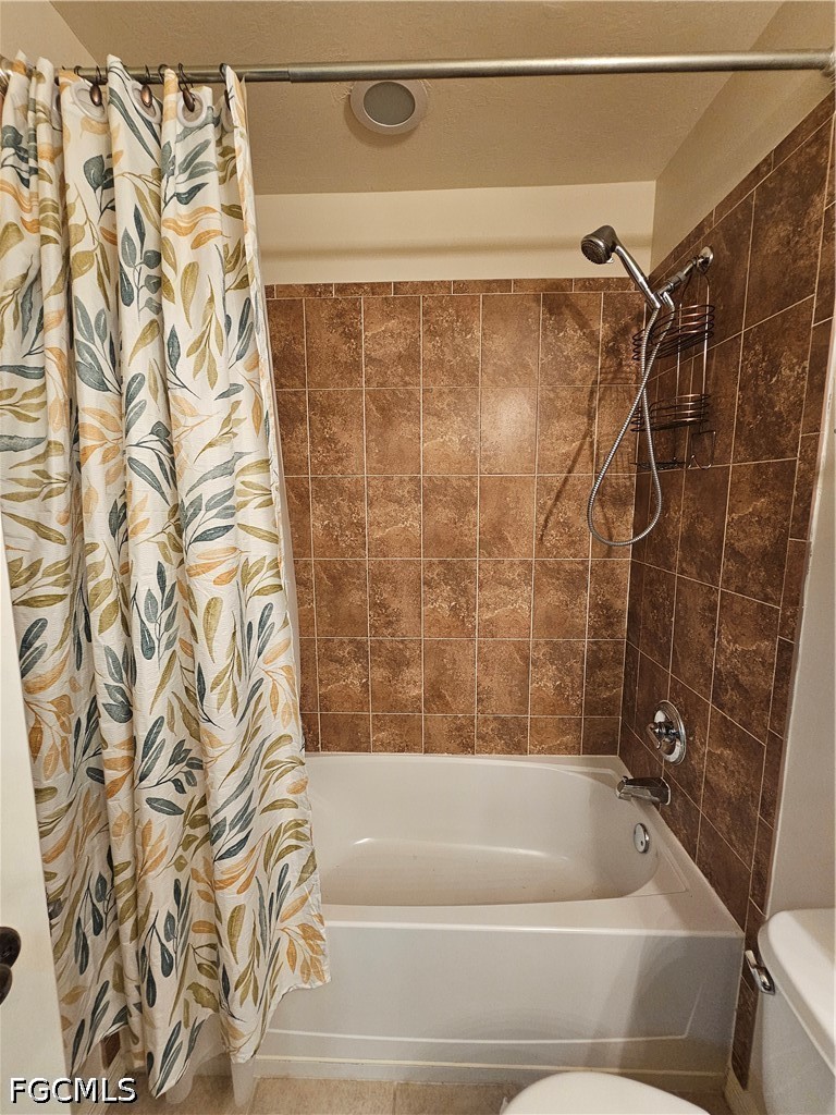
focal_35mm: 13
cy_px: 558
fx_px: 419
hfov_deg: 89.9
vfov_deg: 106.2
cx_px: 418
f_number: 2.2
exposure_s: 1/60
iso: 320
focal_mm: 2.2
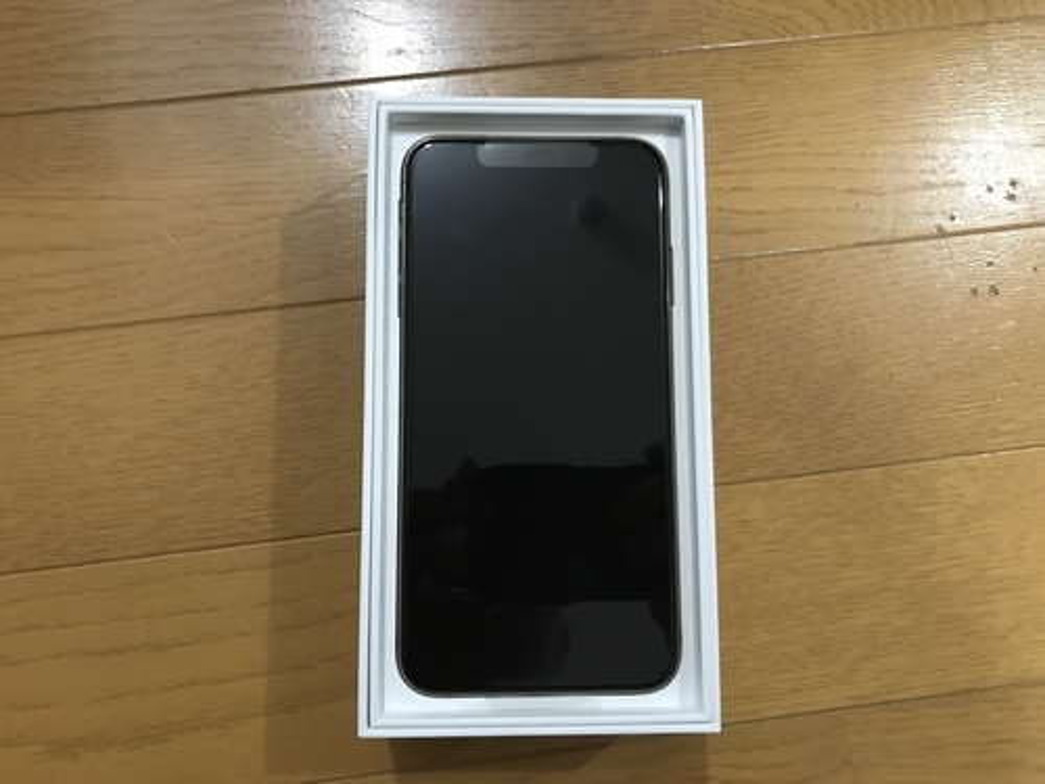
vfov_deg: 49.7
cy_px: 392
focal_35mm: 28
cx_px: 522
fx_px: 845
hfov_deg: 63.4
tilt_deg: -83.0
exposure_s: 1/13
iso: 100
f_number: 1.8
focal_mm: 3.99
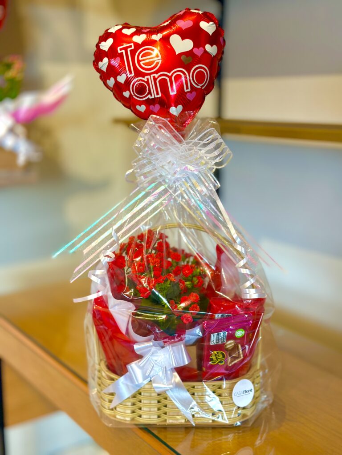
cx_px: 171
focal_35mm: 48
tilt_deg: -11.7
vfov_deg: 39.7
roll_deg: -1.5
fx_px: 632
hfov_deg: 30.3
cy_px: 228
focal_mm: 6.86
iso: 160
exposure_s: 1/120
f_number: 1.78
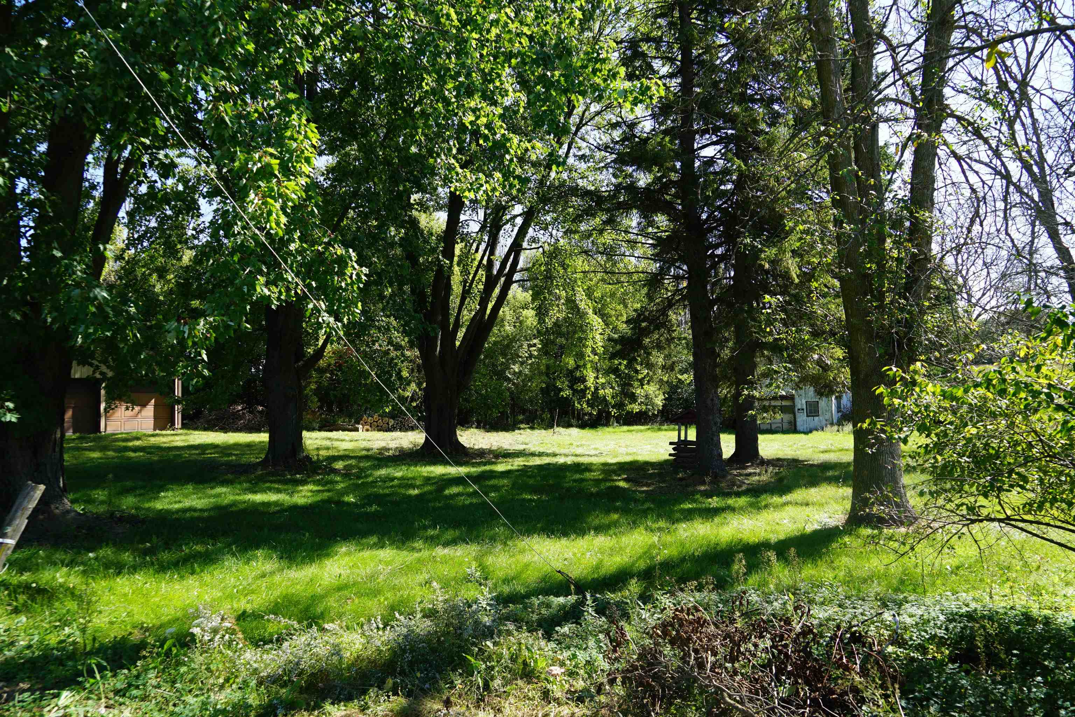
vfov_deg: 53.1
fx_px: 717
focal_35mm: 24
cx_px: 538
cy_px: 358
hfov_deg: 73.7
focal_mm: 24
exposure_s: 1/80
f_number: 8
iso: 100
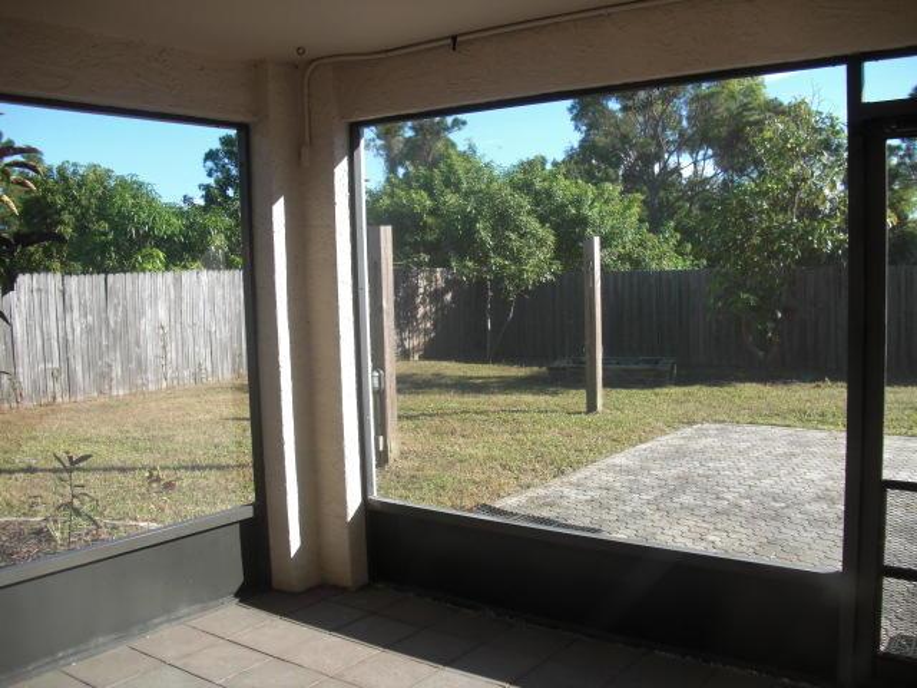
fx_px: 954
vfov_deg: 39.7
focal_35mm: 36
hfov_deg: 51.4
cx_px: 458
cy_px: 344
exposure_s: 1/250
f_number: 2.8
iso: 50
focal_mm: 6.3
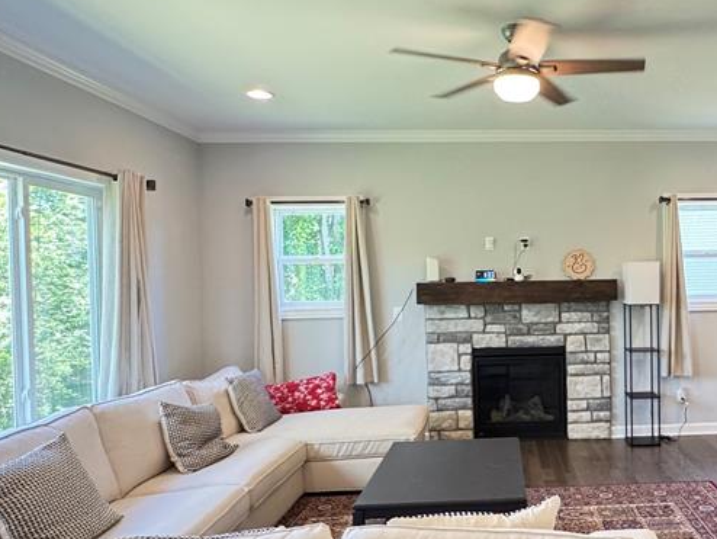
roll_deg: -0.2
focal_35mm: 29
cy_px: 289
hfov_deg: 58.4
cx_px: 540
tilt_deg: -0.8
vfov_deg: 48.2
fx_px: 601
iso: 500
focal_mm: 2.22
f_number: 2.2
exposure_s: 1/60
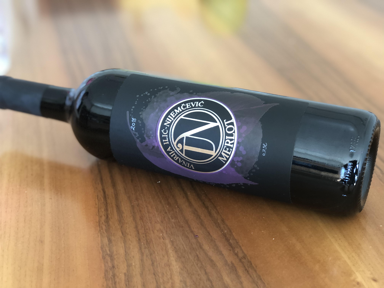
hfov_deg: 33.8
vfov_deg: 25.7
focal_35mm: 57
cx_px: 192
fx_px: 632
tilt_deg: -30.3
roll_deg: +0.5
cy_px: 144
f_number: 2.8
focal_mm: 6.6
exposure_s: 1/33
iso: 125
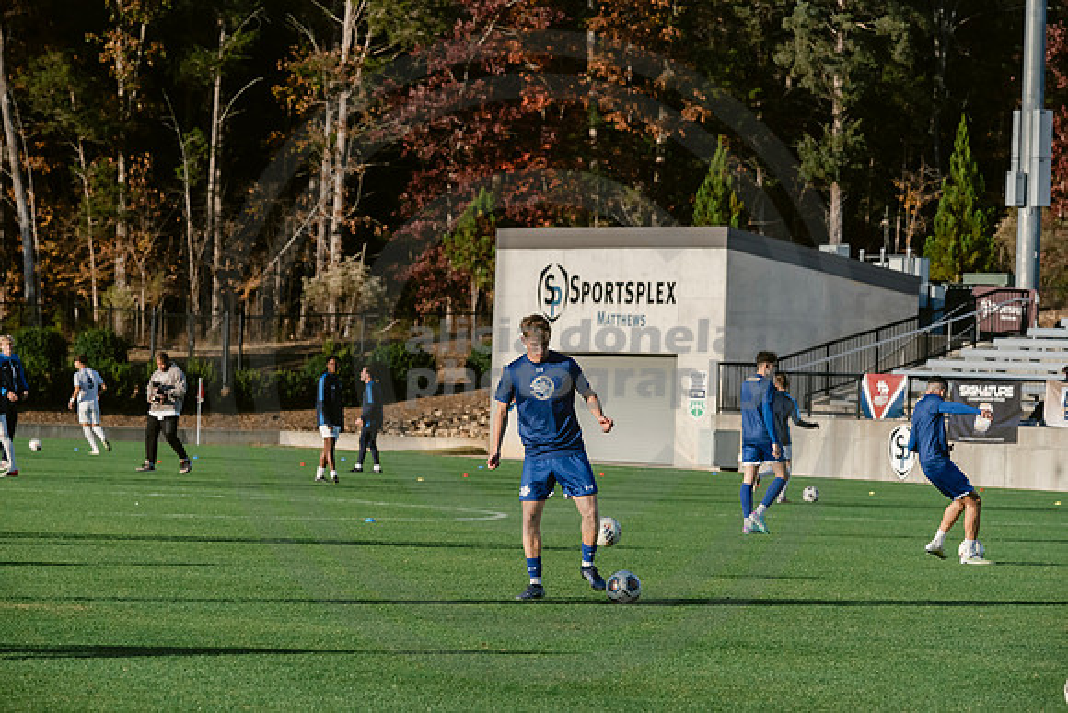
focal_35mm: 200
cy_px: 356
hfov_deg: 10.3
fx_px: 5934
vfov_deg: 6.9
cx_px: 534
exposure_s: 1/4000
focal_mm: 200
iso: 1250
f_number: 8
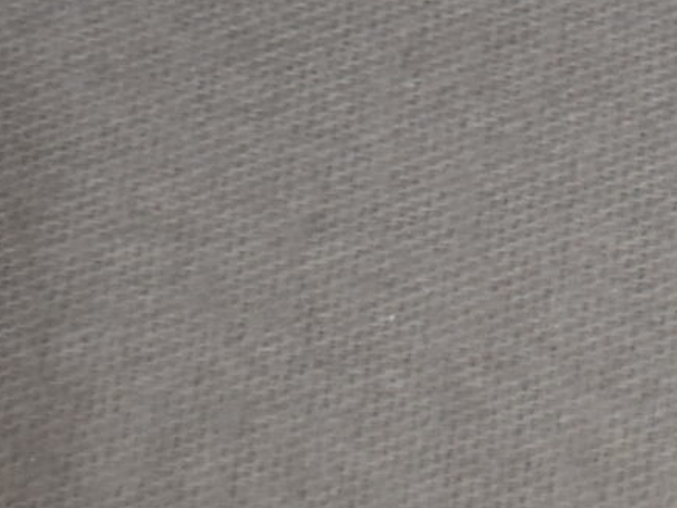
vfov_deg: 5.1
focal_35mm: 287
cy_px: -509
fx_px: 5615
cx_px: 1699
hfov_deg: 6.5
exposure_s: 1/250
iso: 640
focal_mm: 34
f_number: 4.5
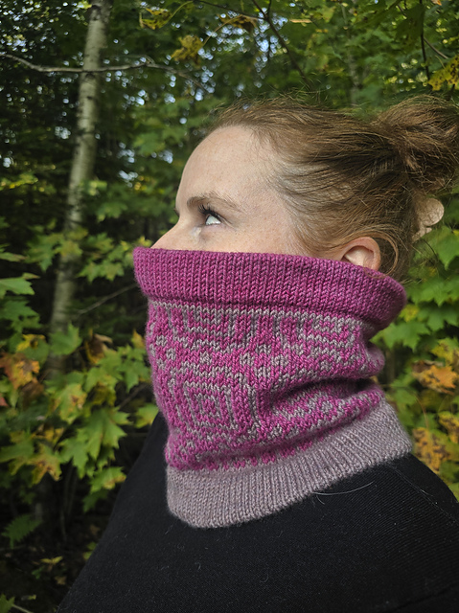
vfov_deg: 74.0
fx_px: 407
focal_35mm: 23
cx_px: 230
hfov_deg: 58.8
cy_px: 306
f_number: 1.7
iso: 50
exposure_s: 1/180
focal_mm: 6.3
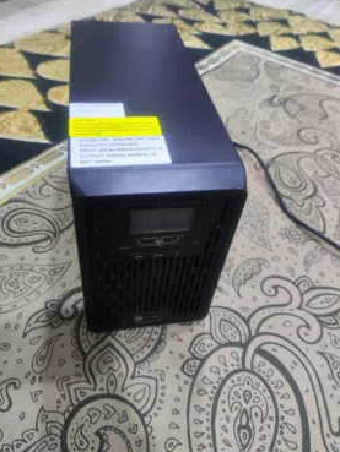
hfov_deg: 53.1
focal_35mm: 26
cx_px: 169
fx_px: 340
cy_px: 208
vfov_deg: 67.2
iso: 674
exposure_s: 1/30
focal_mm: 4.68
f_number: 1.8
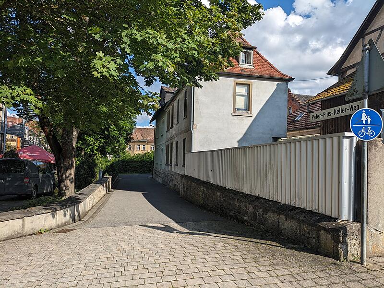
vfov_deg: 54.9
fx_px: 277
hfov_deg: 69.4
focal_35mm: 25
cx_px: 192
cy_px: 144
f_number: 1.89
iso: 43
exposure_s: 1/1869
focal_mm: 5.43
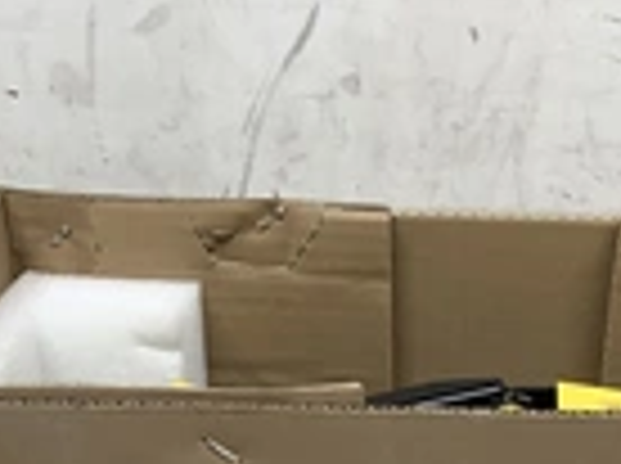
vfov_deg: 15.3
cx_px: 486
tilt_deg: -34.6
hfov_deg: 21.6
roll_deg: -2.0
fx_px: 1612
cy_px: 667
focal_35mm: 90
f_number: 2.4
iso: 100
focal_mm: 3.3
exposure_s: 1/120
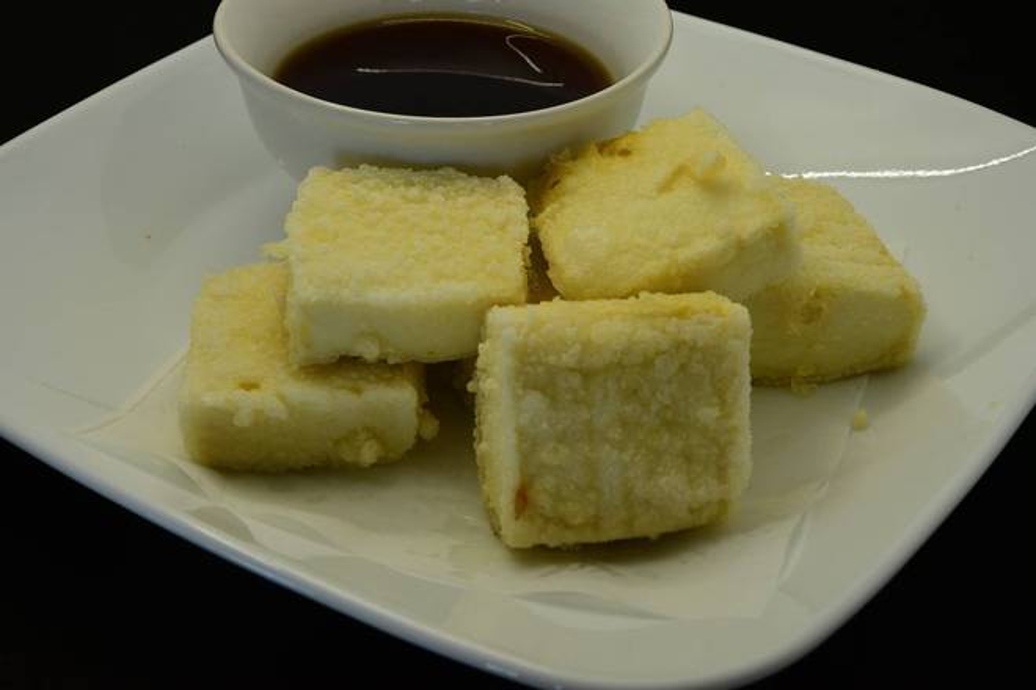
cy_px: 345
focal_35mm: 60
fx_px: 1727
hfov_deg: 33.4
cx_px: 518
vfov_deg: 22.6
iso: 1800
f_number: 20
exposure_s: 1/60
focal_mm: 60
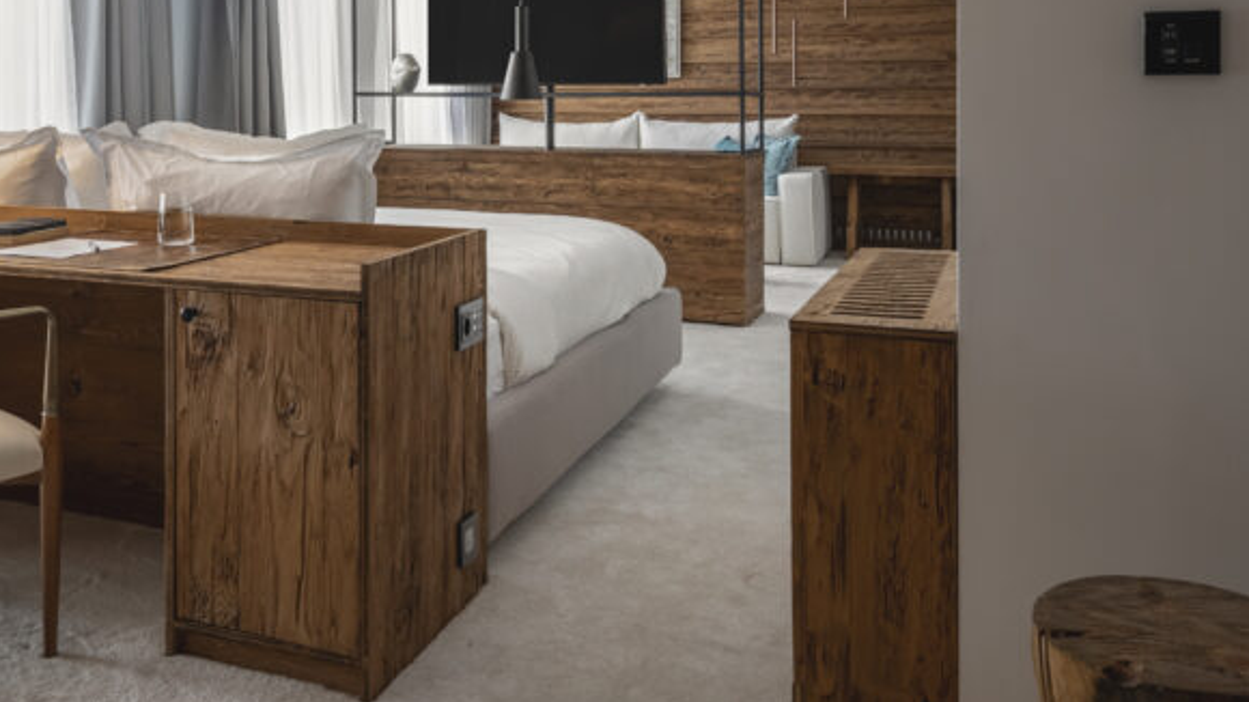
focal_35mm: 37
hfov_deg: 51.9
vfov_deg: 30.6
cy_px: 70
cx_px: 327
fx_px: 1225
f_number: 8
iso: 200
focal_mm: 20
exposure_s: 1/10
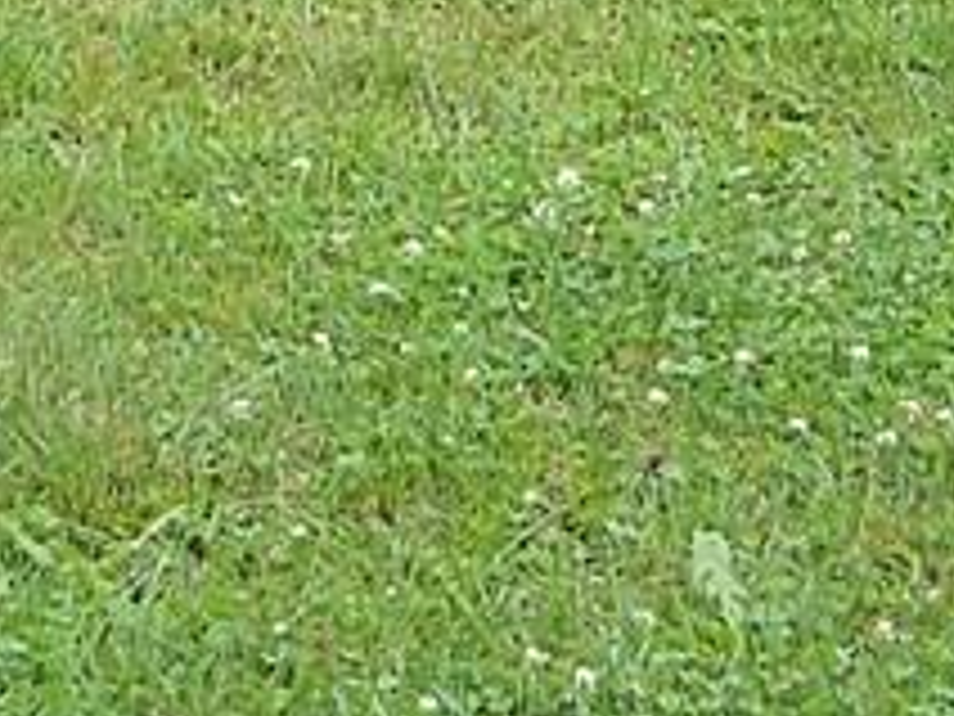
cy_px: -392
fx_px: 5457
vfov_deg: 7.4
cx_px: 333
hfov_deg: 10.0
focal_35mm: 198
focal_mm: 6.72
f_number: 3.1
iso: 64
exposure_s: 1/228
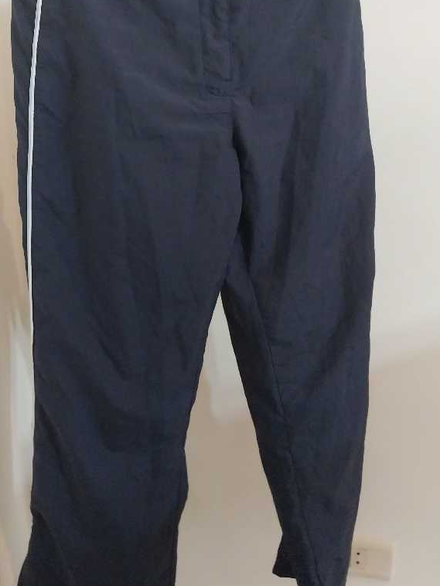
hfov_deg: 38.5
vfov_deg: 49.7
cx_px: 176
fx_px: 627
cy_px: 222
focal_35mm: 37
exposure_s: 1/25
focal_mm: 4
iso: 800
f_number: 1.8
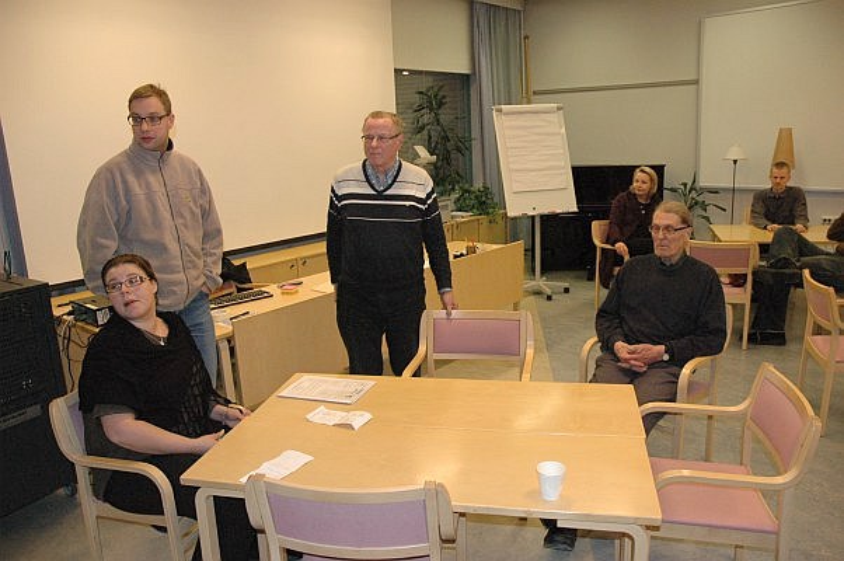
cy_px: 280
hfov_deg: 67.4
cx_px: 422
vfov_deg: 47.8
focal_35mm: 27
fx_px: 632
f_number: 5
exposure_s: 1/125
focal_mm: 18
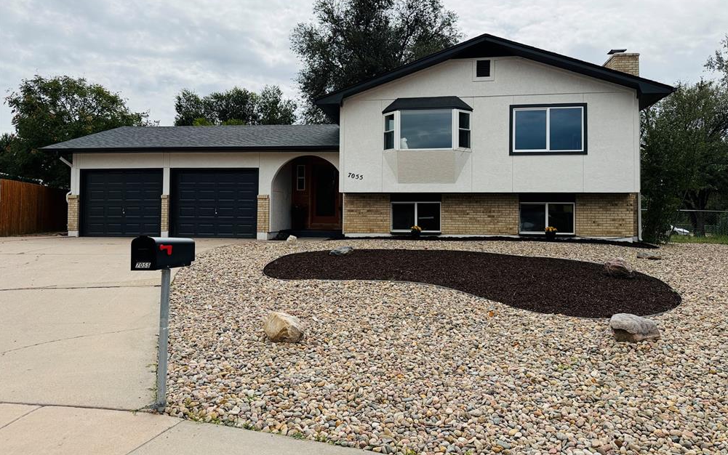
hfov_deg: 70.4
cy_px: 200
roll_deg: -0.4
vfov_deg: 47.5
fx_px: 516
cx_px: 371
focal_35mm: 26
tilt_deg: +2.5
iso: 100
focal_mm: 6.76
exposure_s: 1/9091
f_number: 1.78
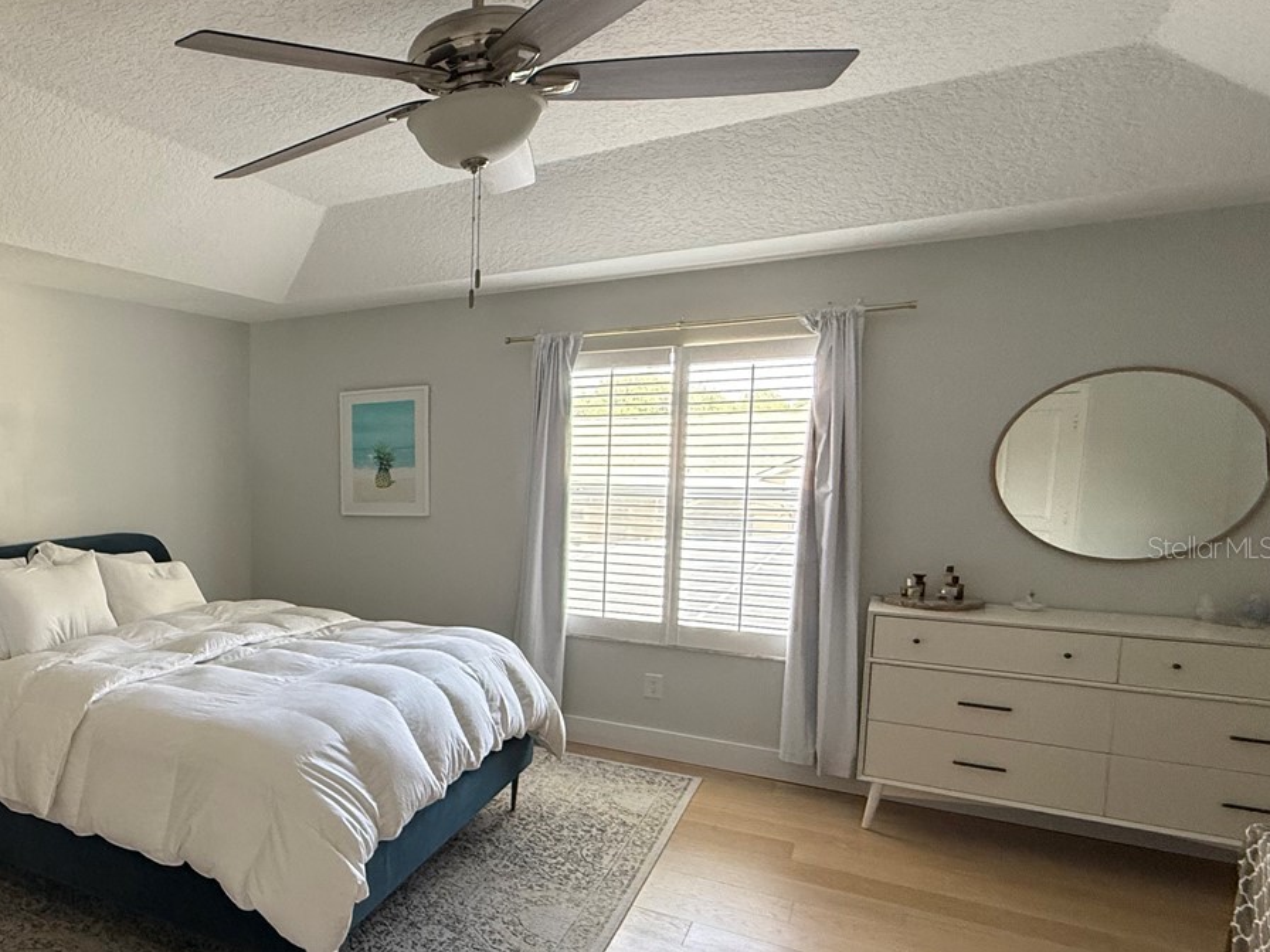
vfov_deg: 54.7
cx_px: 147
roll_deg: +0.9
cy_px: 547
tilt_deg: -6.1
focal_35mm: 25
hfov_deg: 59.9
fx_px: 917
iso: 320
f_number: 2.2
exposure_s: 1/97
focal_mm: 2.22
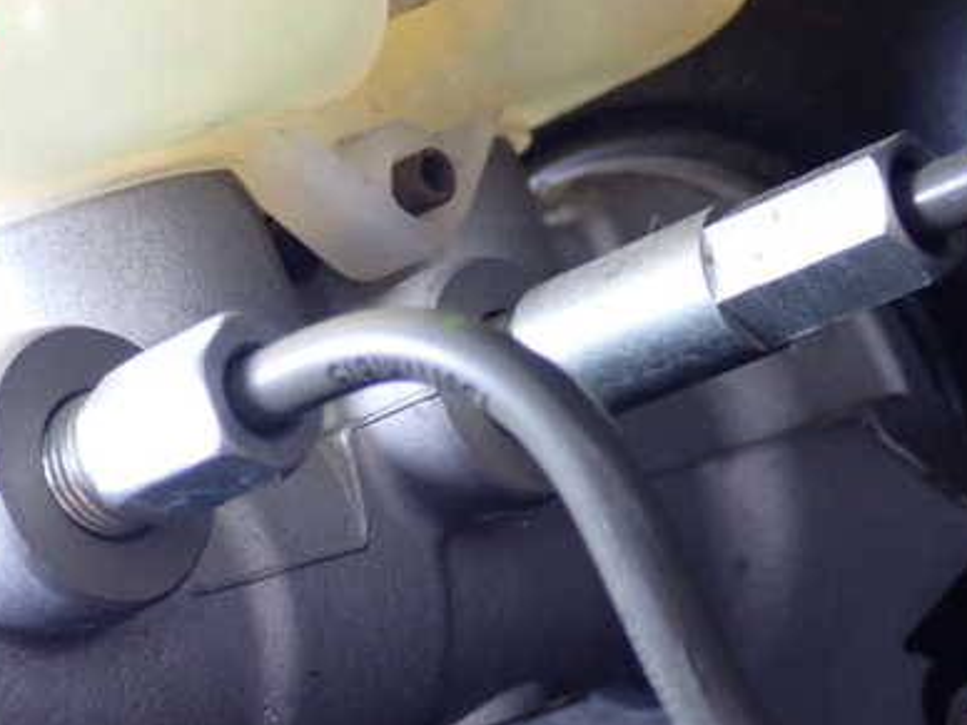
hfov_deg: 20.3
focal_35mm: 96
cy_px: 551
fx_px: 2682
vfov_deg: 15.3
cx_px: 274
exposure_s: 1/40
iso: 800
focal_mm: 11.09
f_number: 3.6
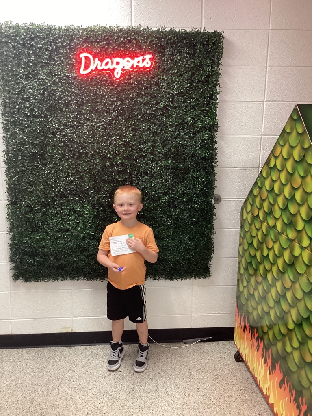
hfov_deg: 45.4
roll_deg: +0.2
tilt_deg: -13.2
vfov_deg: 58.4
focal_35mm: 31
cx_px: 156
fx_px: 373
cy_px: 208
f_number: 2.4
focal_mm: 3.3
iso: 320
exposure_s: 1/50
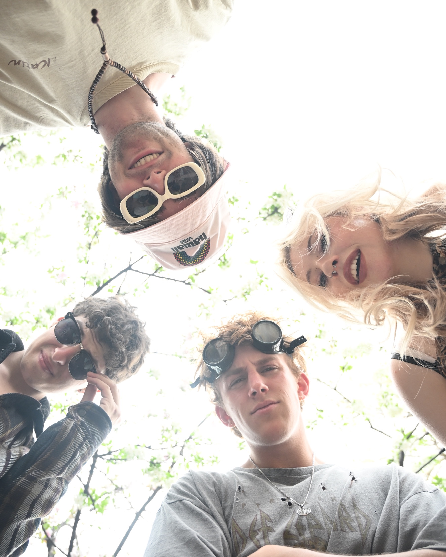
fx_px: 512
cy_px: 285
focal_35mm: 31
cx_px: 225
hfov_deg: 47.1
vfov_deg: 57.2
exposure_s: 1/160
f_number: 4
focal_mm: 24
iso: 1000
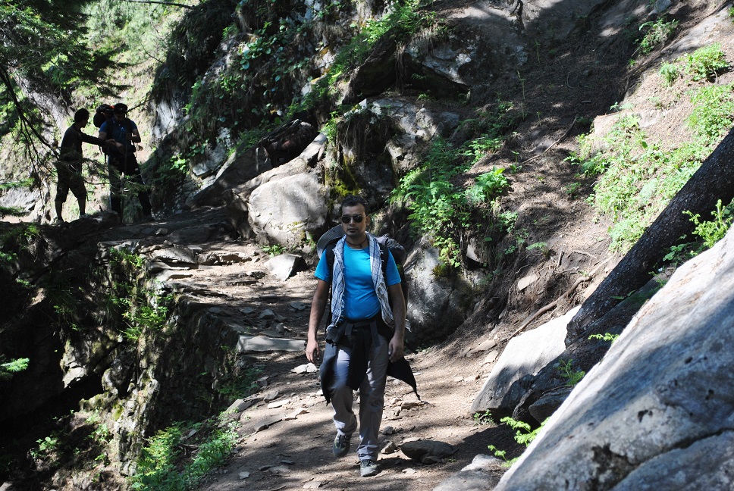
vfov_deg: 16.6
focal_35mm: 82
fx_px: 1684
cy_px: 246
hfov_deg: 24.6
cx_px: 367
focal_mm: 55
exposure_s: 1/125
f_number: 5.6
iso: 160
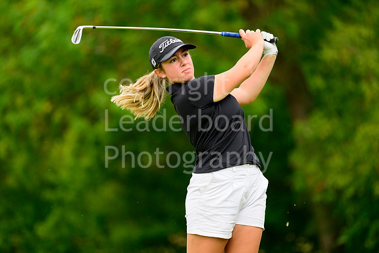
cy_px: 126
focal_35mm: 380
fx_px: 4001
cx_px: 190
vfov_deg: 3.6
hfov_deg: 5.4
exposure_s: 1/1600
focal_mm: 380
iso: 1600
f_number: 5.6
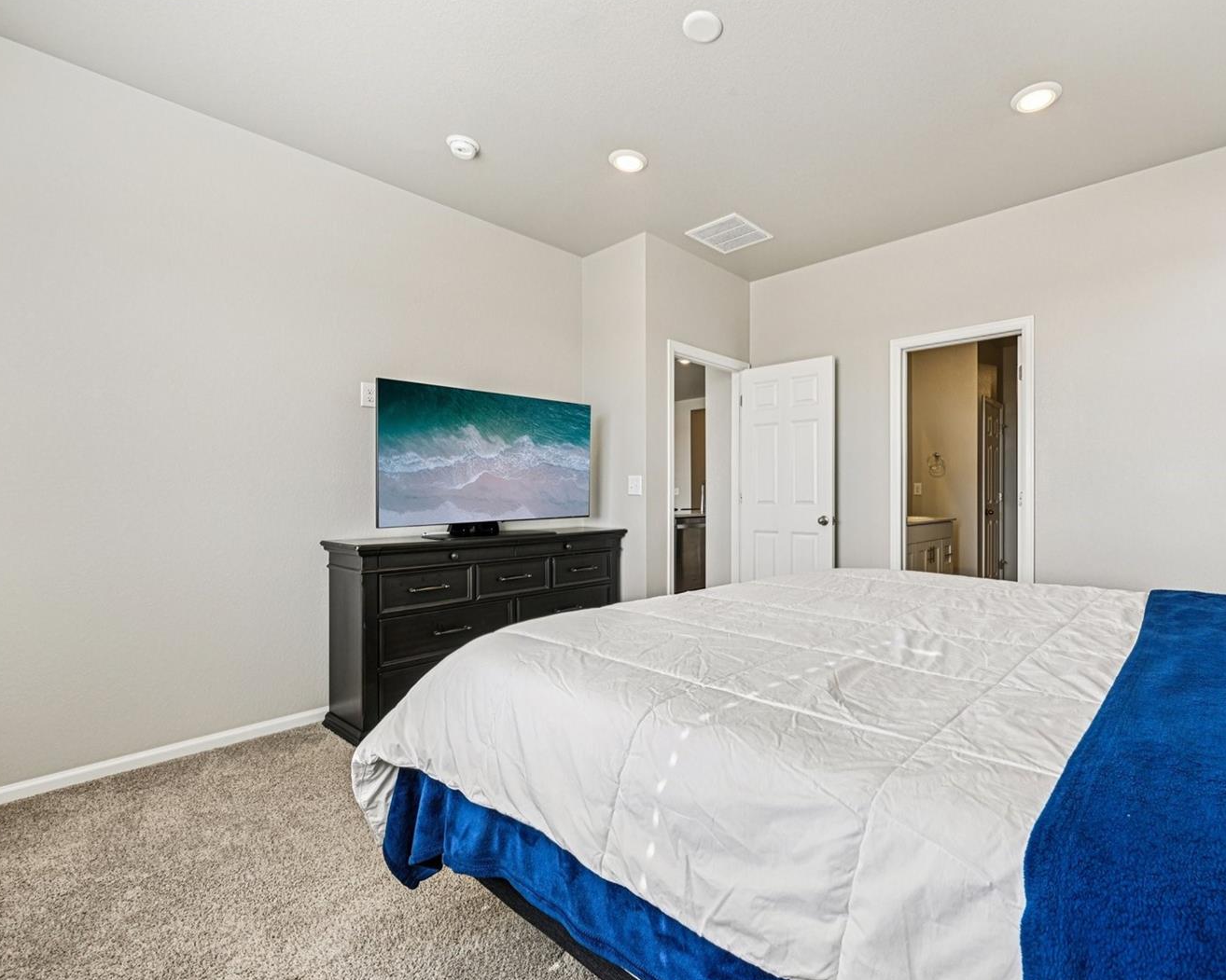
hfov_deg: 92.2
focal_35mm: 16
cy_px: 487
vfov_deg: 80.4
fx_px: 581
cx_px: 719
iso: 200
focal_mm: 14
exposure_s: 1/15
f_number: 11
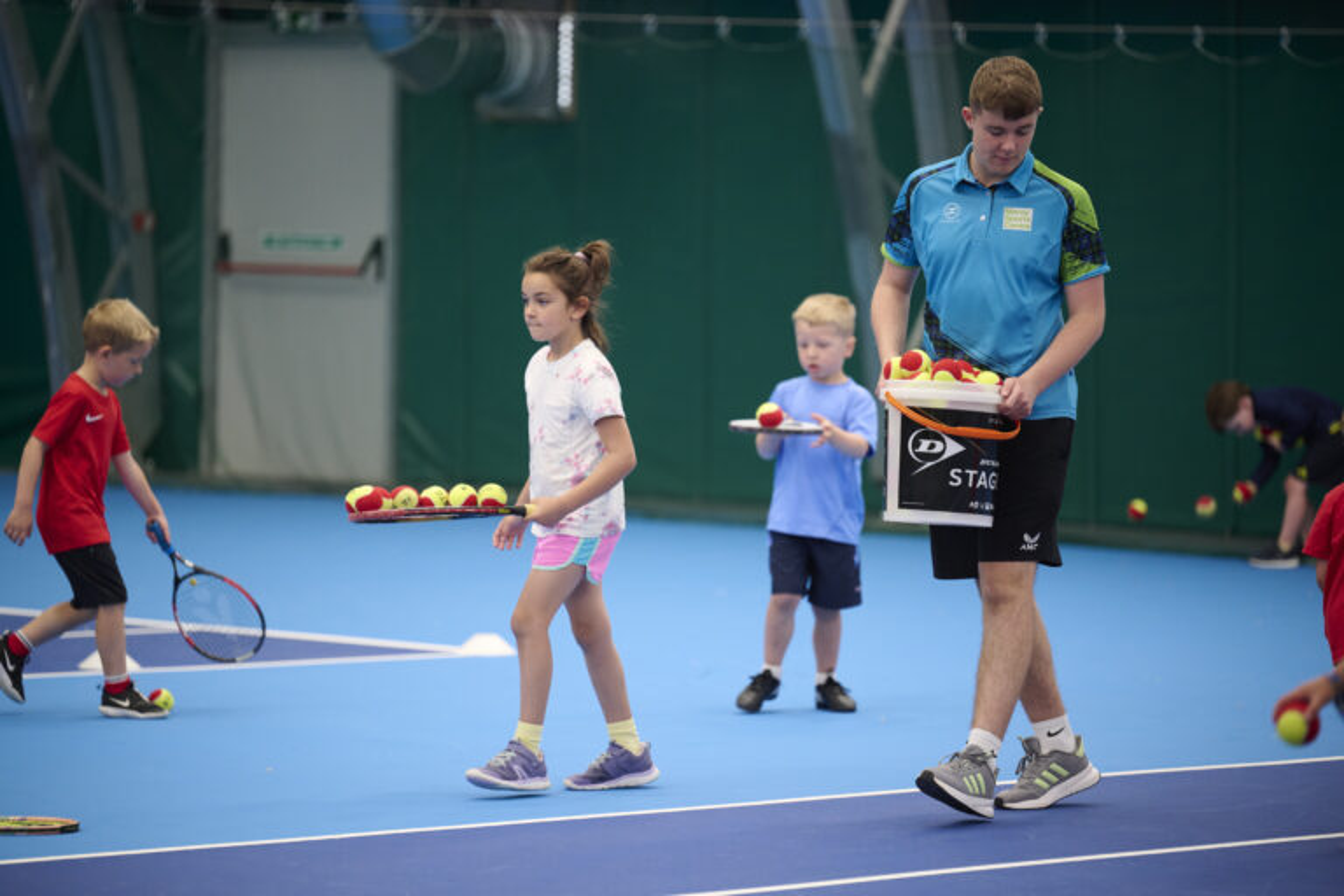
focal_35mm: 180
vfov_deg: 7.6
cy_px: 448
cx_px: 672
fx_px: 6719
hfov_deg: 11.4
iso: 2000
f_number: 2.8
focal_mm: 180
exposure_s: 1/1250
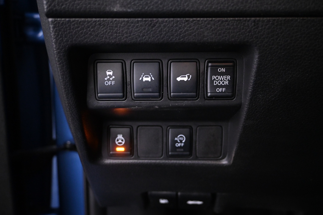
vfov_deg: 40.0
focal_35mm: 33
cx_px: 162
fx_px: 296
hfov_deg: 57.2
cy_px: 108
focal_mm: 22
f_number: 4
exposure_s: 1/15
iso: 4000
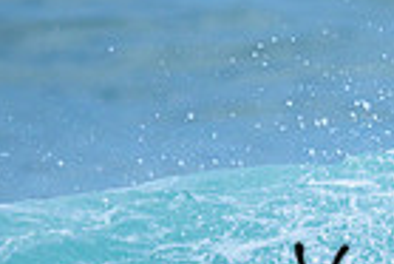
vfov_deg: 0.3
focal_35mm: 4473
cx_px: 769
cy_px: 75
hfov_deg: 0.5
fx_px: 49005
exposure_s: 1/3200
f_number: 6.3
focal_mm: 800
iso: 280
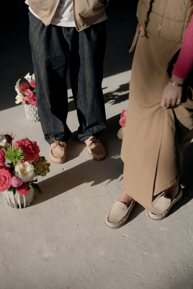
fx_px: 402
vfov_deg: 39.6
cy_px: 144
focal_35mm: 50
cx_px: 96
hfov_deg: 27.0
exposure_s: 1/3200
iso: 160
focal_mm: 50
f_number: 2.8
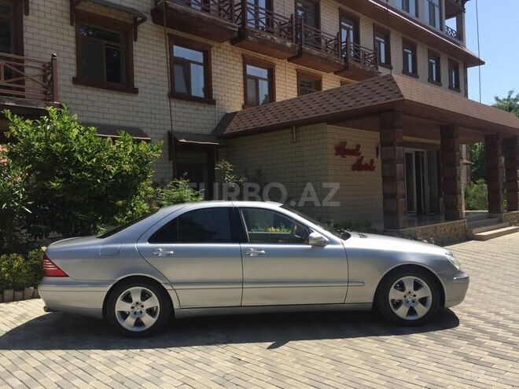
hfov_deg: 61.7
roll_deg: +1.1
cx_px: 260
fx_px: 435
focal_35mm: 29
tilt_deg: -0.1
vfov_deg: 48.2
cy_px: 194
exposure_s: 1/1412
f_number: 2.2
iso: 32
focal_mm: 4.15
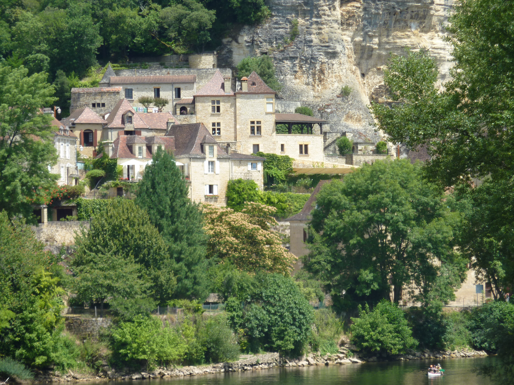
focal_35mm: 196
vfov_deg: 7.6
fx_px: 2910
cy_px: 192
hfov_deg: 10.1
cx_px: 257
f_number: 4.5
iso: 80
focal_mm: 32.1
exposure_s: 1/250
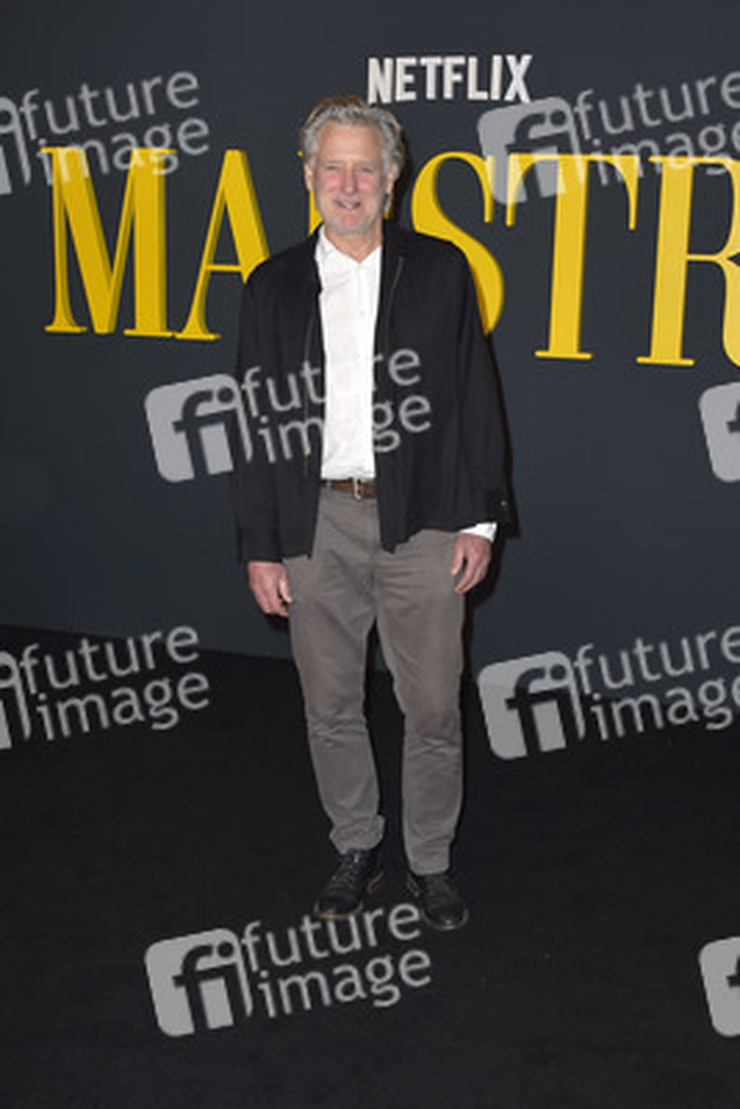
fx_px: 1047
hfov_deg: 38.9
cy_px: 554
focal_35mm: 34
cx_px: 370
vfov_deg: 55.8
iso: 320
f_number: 6.3
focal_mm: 34
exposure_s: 1/250
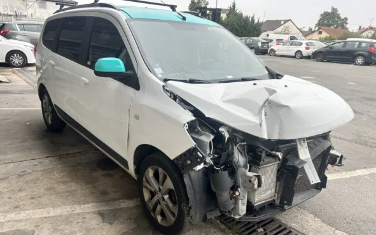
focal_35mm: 28
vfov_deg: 44.5
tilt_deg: -15.9
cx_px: 188
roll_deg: -4.7
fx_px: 287
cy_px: 129
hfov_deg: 66.5
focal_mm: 5.7
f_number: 1.5
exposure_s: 1/628
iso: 50
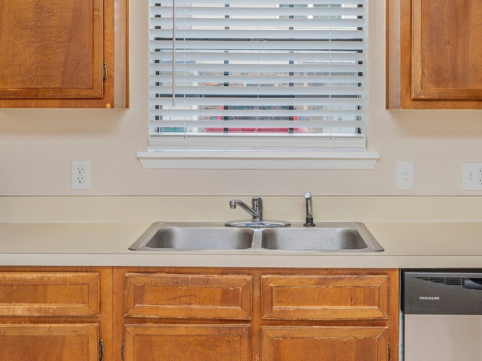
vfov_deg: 29.5
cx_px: 264
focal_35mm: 49
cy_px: 121
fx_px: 682
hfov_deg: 38.9
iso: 400
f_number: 9
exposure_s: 1/30
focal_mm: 30
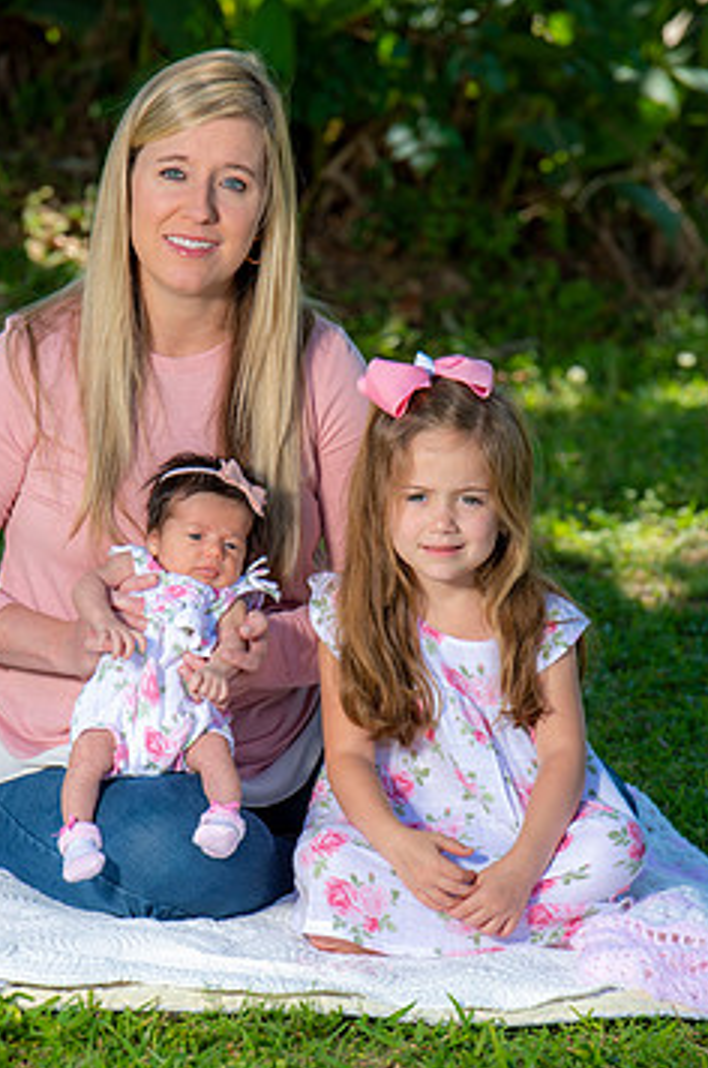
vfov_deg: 8.8
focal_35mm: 234
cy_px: 576
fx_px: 6929
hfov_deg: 5.8
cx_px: 314
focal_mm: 185
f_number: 5.6
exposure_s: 1/160
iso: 100
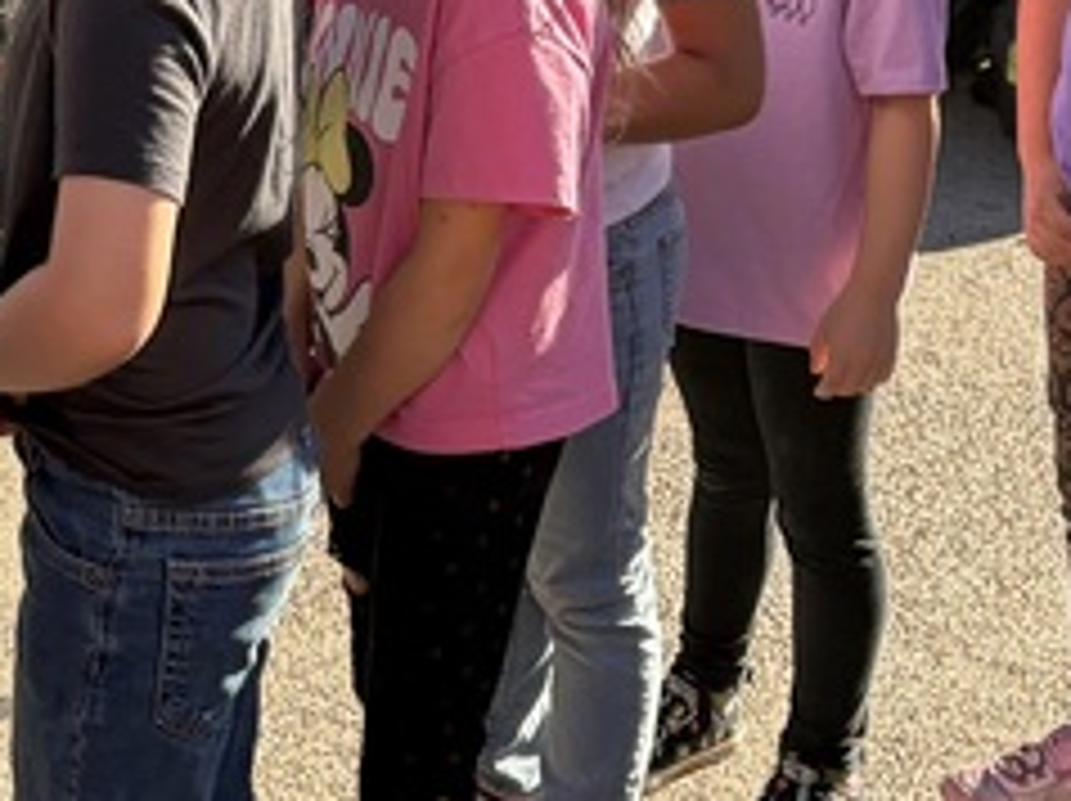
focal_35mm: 112
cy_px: -342
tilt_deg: -12.5
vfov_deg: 12.6
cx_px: -351
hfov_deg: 16.5
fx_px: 3462
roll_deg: +1.4
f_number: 1.6
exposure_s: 1/933
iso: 50
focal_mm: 5.96
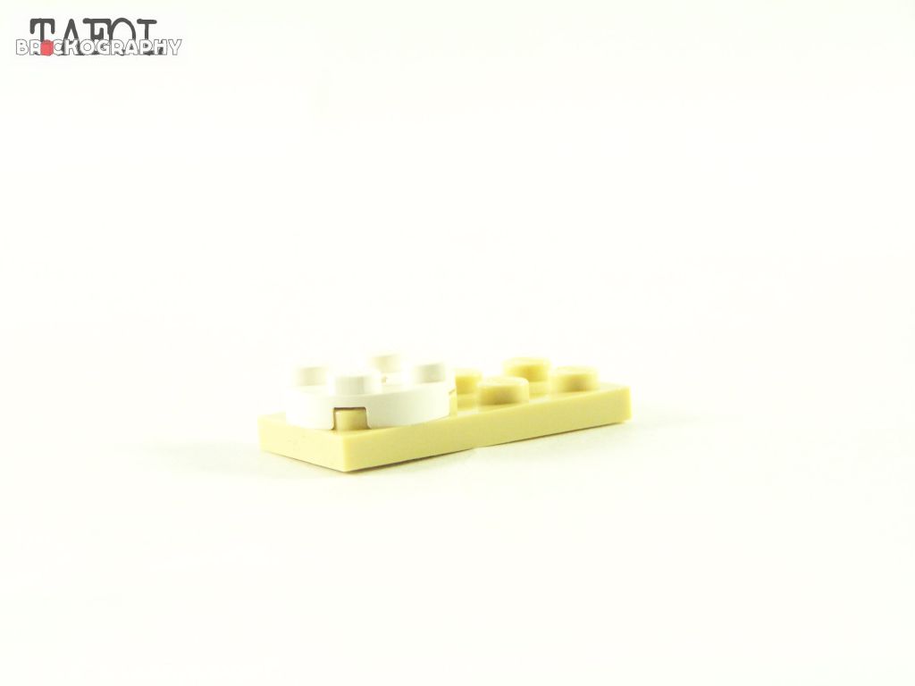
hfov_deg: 16.8
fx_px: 3093
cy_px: 343
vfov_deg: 12.7
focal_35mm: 117
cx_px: 458
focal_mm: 19.4
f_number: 3.6
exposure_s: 1/60
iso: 400
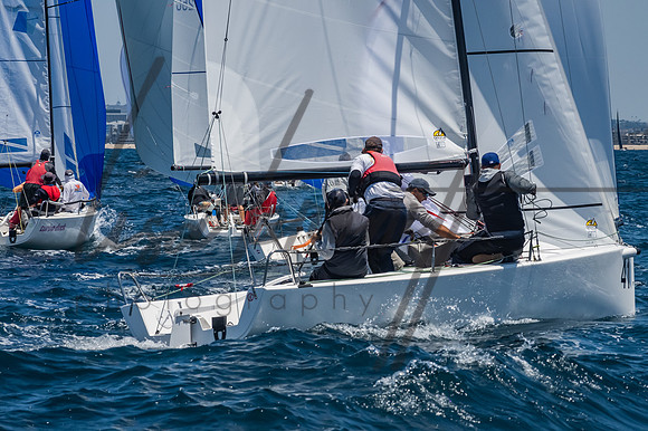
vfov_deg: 6.3
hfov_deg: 9.5
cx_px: 324
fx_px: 3904
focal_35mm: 217
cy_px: 216
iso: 640
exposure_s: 1/1600
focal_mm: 145
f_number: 14
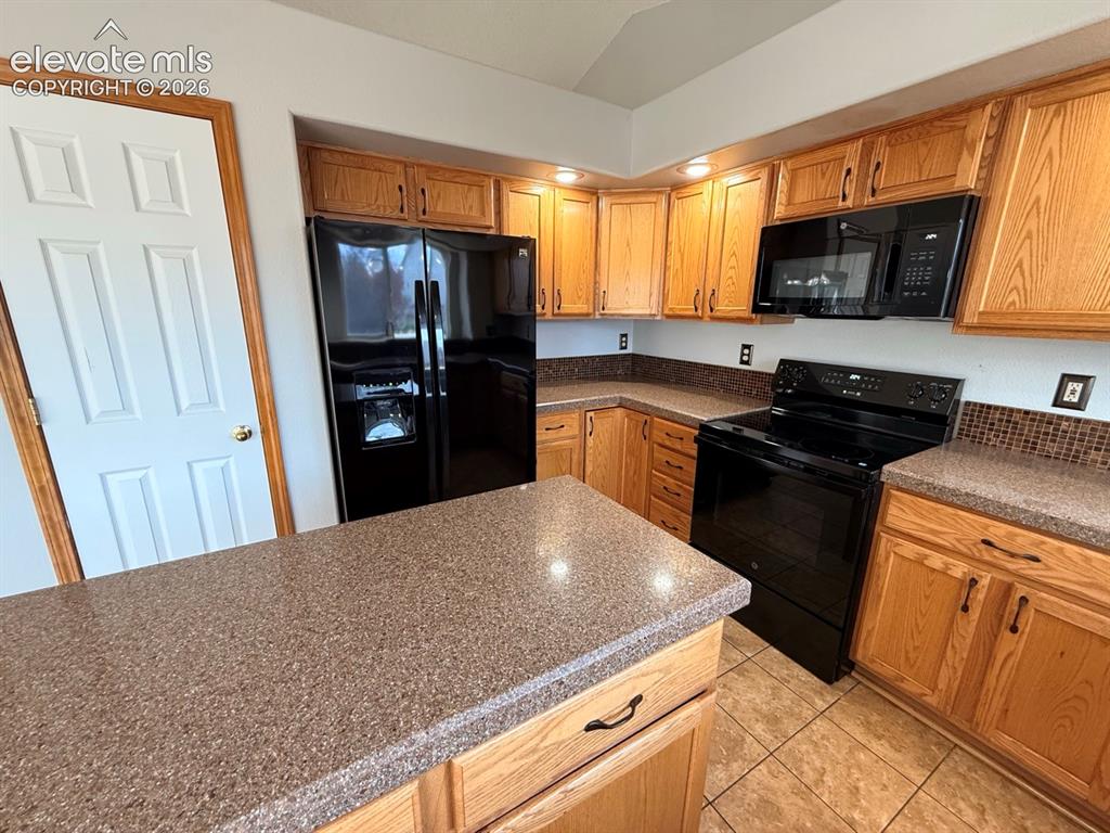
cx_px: 555
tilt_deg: -14.0
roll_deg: -0.4
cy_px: 416
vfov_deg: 85.7
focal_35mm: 14
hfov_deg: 102.1
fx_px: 449
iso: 250
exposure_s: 1/60
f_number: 2.2
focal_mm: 2.22
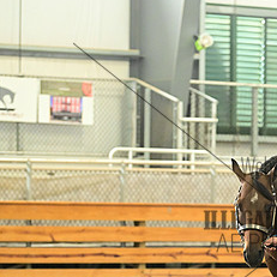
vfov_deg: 6.3
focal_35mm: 277
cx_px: 308
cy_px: 230
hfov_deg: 6.3
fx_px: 2508
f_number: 3.5
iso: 6400
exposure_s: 1/404
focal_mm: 130
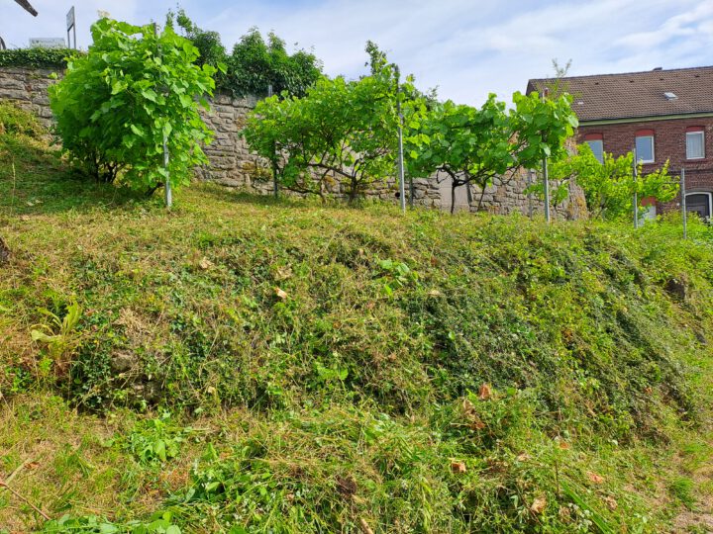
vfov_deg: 54.9
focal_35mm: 25
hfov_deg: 69.4
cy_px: 267
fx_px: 515
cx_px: 356
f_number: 1.8
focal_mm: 4.65
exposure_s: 1/1094
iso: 32
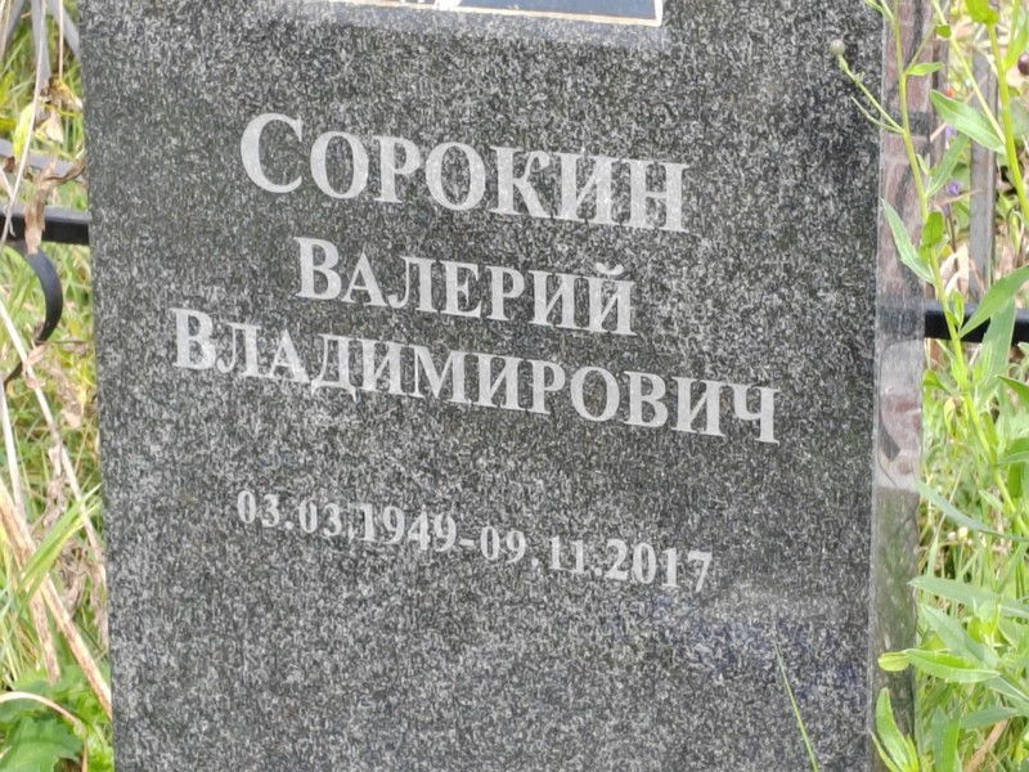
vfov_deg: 13.2
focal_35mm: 112
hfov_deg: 17.6
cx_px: 514
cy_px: 386
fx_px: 3329
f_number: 1.9
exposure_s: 1/210
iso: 100
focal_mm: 5.52
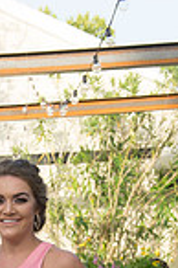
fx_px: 870
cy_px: 378
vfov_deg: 16.3
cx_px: -36
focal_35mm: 117
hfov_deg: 11.5
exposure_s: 1/640
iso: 500
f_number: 5.6
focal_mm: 38
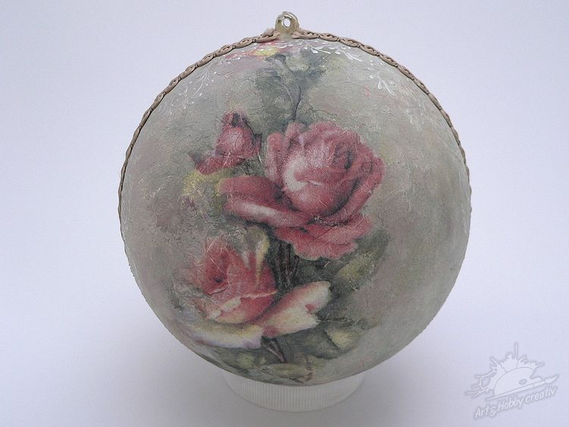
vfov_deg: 27.5
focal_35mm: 53
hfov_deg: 36.2
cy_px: 214
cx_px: 284
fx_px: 871
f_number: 2.8
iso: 100
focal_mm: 8.8
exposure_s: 1/25
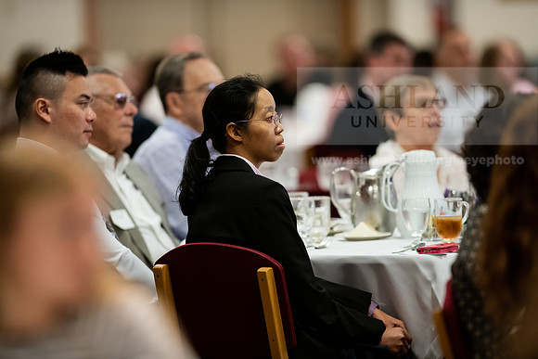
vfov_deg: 4.6
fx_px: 4484
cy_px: 180
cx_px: 269
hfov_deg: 6.9
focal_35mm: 300
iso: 2500
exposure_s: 1/200
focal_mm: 300
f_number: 2.8
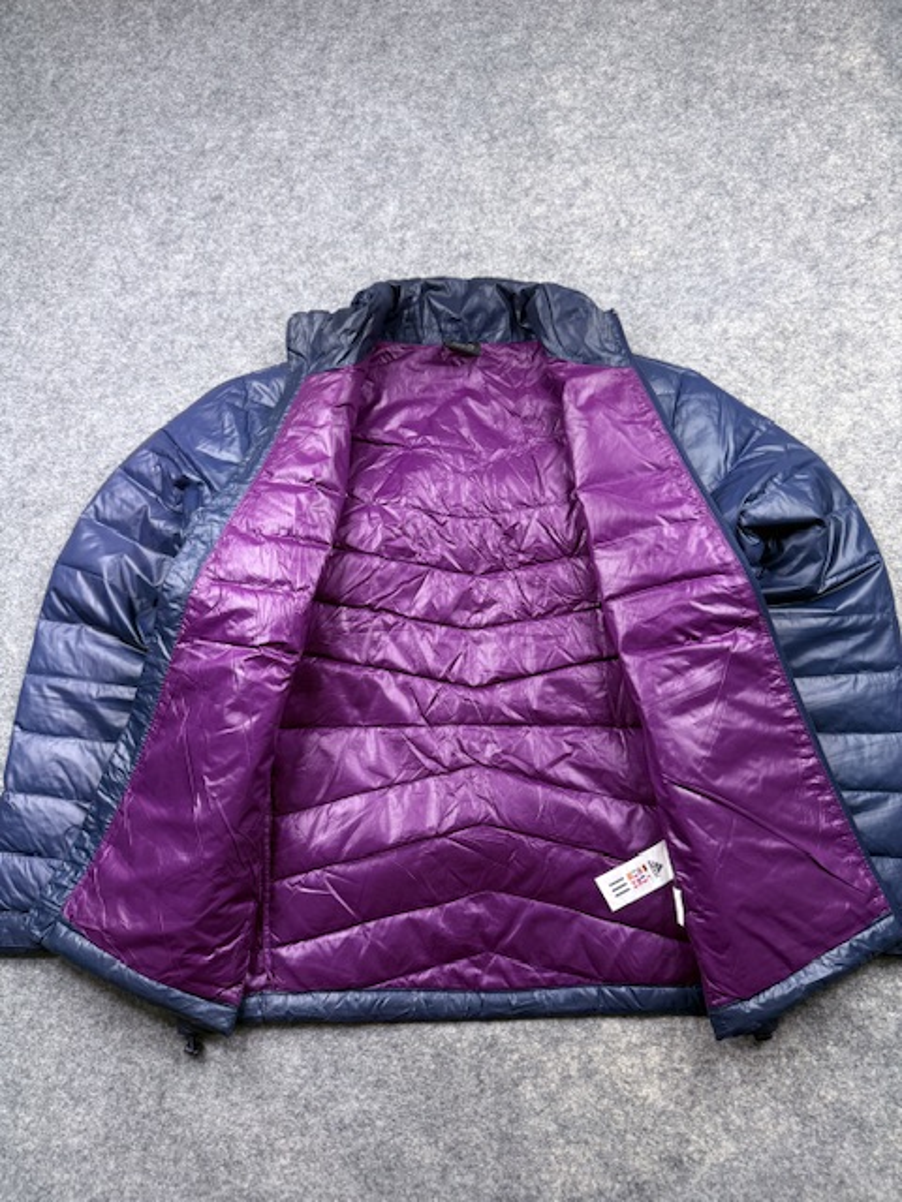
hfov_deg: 56.8
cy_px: 601
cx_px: 451
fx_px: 834
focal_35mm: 24
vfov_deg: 71.6
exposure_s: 1/100
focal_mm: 6.76
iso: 125
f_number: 1.78
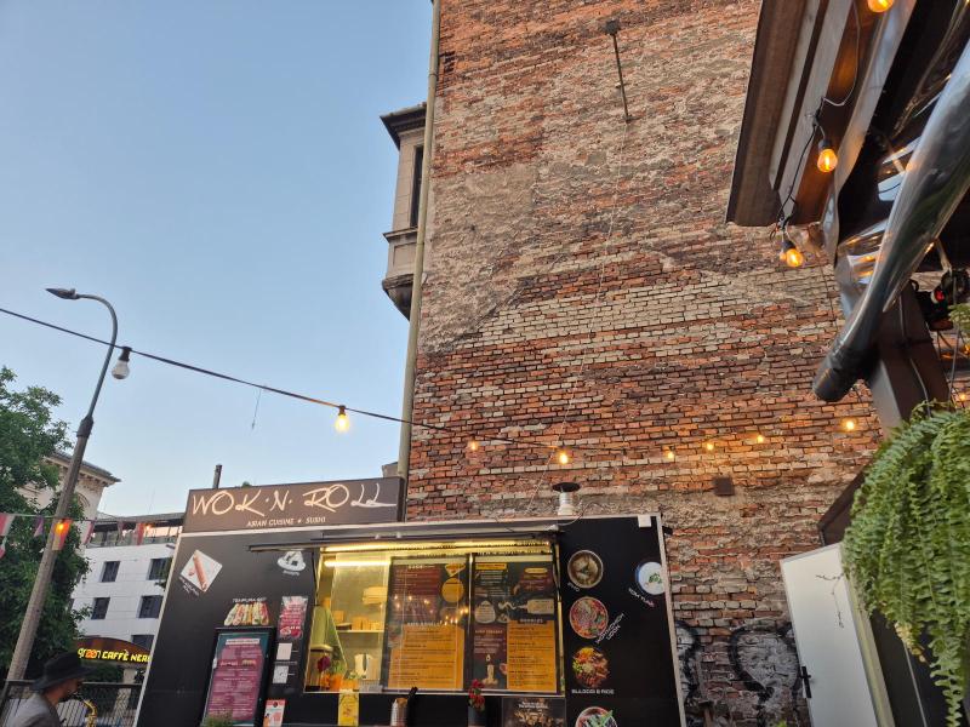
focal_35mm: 23
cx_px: 485
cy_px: 364
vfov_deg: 58.9
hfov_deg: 73.9
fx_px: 644
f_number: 1.8
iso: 40
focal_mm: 5.4
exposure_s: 1/100
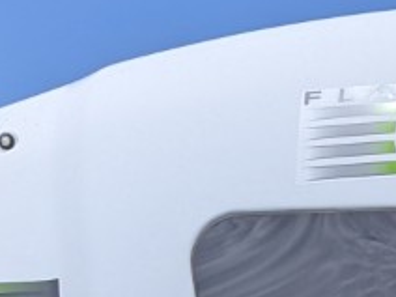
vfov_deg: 8.6
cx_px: 507
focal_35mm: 158
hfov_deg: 12.2
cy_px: 700
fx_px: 1807
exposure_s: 1/3145
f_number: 1.85
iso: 48
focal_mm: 6.81
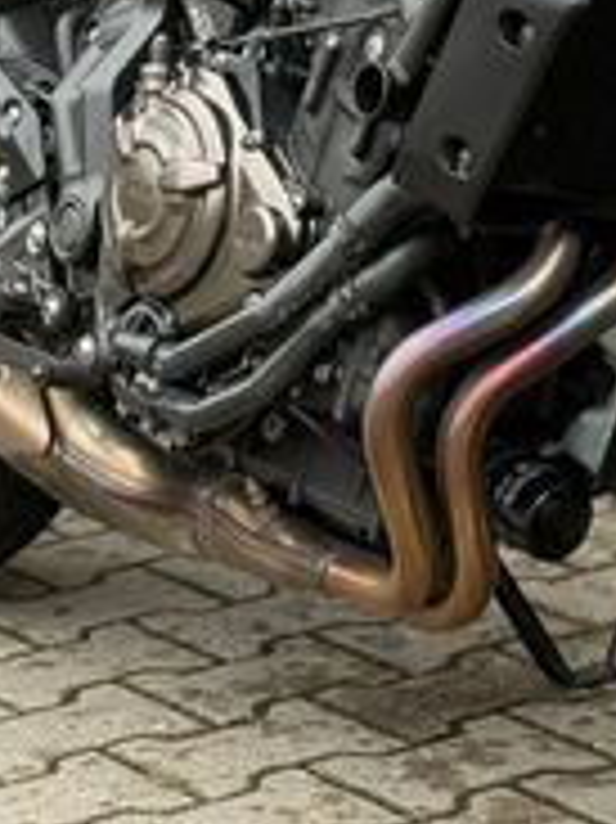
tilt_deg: -8.2
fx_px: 3991
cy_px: 41
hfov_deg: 8.8
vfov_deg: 11.7
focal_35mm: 168
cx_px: 594
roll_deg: -0.5
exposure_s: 1/786
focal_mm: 6.76
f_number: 1.78
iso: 80
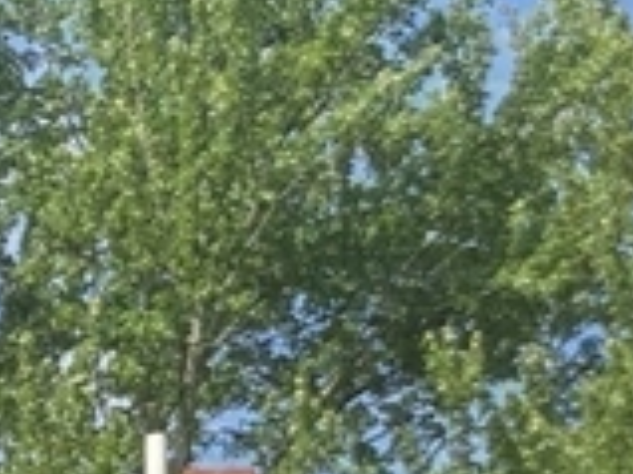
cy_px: 952
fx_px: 3289
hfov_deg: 11.0
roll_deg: +0.8
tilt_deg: +10.1
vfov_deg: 7.9
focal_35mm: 180
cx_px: 271
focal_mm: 3.99
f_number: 1.8
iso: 20
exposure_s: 1/1333
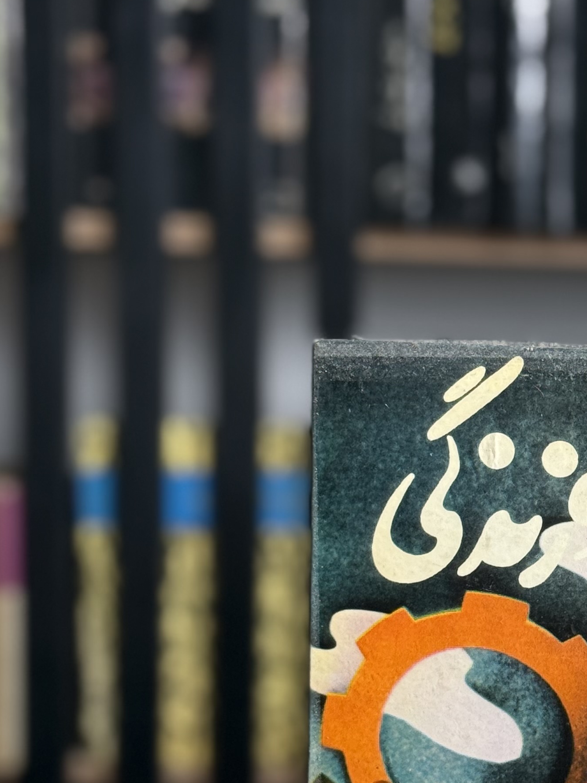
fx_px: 2464
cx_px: 647
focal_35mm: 109
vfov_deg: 17.9
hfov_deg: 13.3
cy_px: 580
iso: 125
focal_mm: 6.76
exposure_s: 1/100
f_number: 1.78
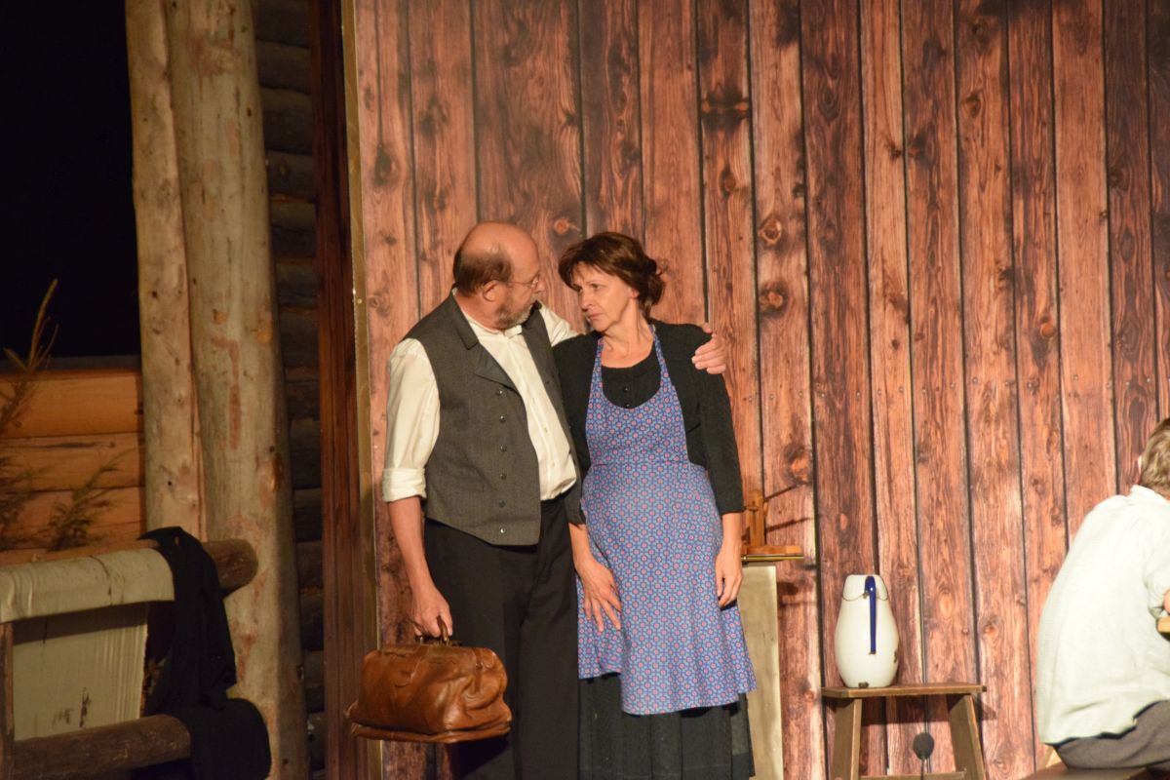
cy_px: 390
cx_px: 585
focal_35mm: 225
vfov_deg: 6.1
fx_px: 7312
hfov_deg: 9.1
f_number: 5.6
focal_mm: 150
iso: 3200
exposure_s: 1/13
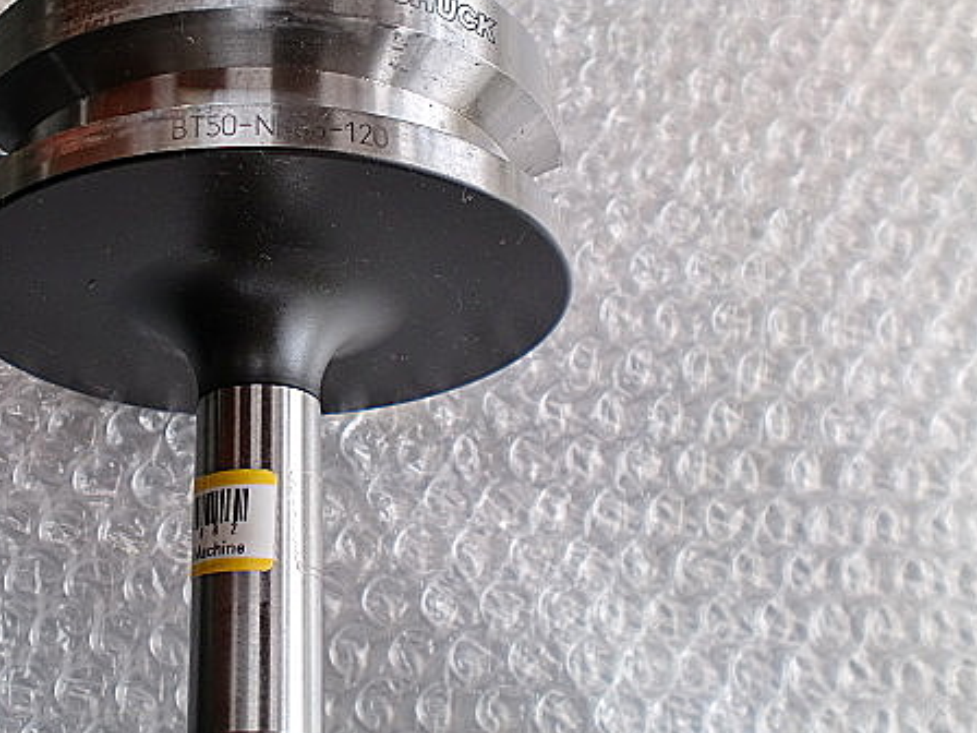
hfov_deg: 37.6
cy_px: 349
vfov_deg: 29.1
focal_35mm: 50
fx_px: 1411
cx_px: 290
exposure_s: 1/80
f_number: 3.1
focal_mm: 6.3
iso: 64
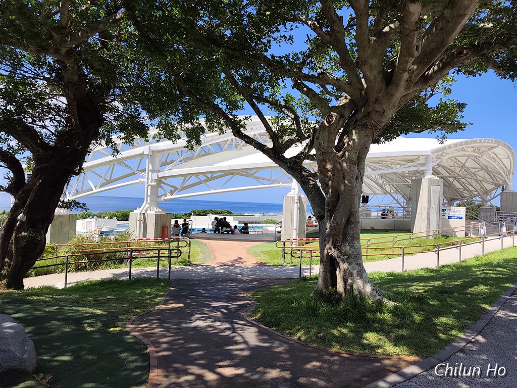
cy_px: 194
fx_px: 344
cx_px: 258
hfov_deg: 73.9
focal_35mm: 23
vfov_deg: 58.9
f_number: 1.7
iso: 100
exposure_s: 1/1574
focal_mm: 6.07
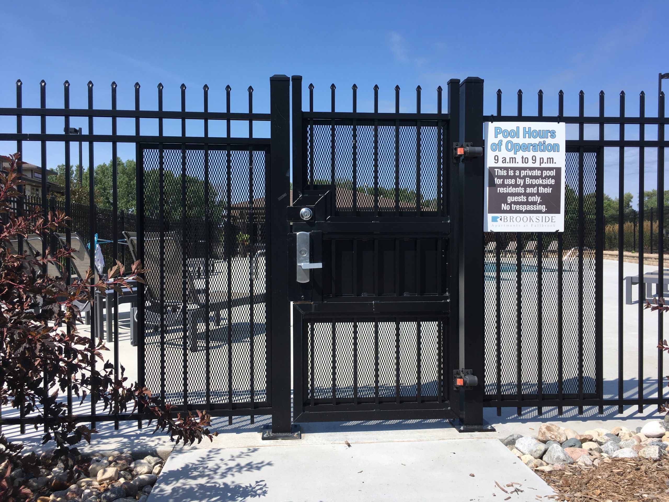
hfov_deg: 61.7
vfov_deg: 48.2
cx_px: 334
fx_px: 560
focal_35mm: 29
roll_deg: +0.3
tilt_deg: -1.3
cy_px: 251
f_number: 2.2
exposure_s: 1/1451
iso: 25
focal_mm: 4.15
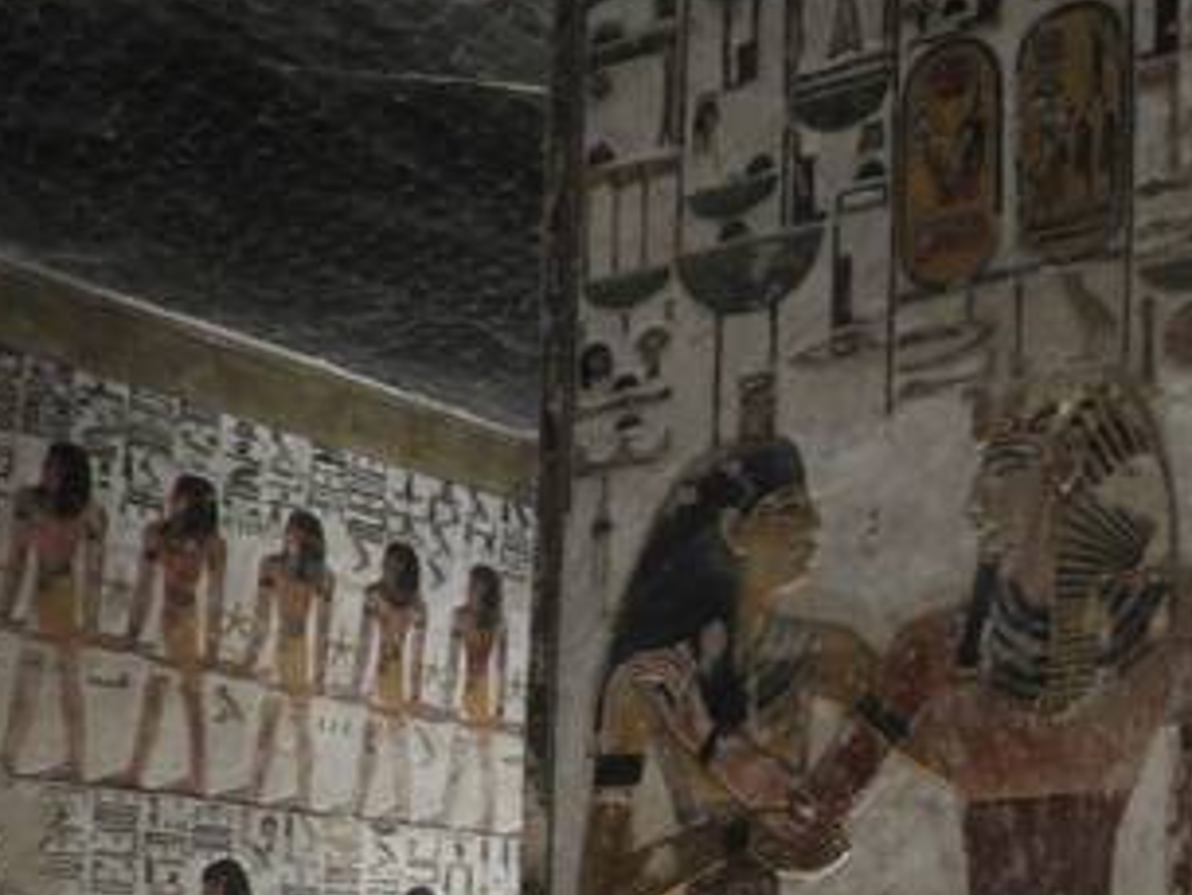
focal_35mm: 66
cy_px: 813
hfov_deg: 27.3
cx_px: 1258
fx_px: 2274
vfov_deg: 21.7
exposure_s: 1/15
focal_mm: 5
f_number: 3.5
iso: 400
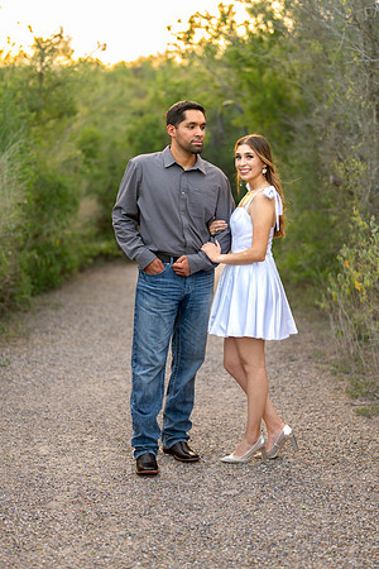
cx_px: 190
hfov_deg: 18.2
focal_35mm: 75
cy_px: 284
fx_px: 1184
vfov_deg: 27.0
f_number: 1.2
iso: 200
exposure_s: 1/640
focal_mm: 50
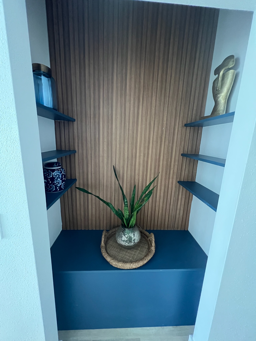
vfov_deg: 106.2
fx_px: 128
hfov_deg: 89.9
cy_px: 170
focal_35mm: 13
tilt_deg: -11.3
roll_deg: -2.1
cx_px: 128
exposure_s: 1/53
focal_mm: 1.57
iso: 1000
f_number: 1.8
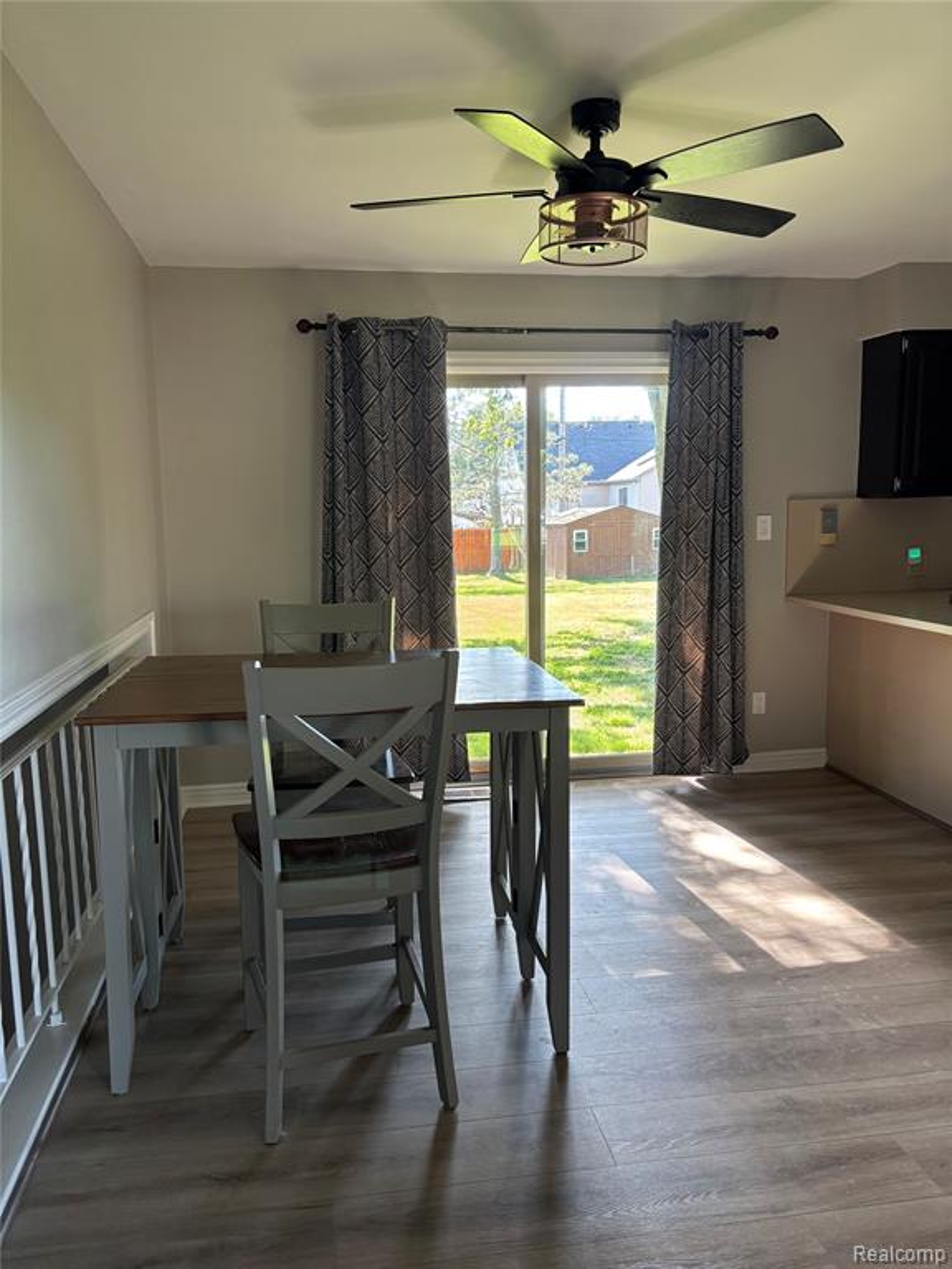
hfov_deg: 53.1
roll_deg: +0.3
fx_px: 953
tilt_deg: -8.0
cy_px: 634
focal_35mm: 26
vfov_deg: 67.3
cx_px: 476
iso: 125
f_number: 1.6
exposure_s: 1/121
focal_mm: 5.96
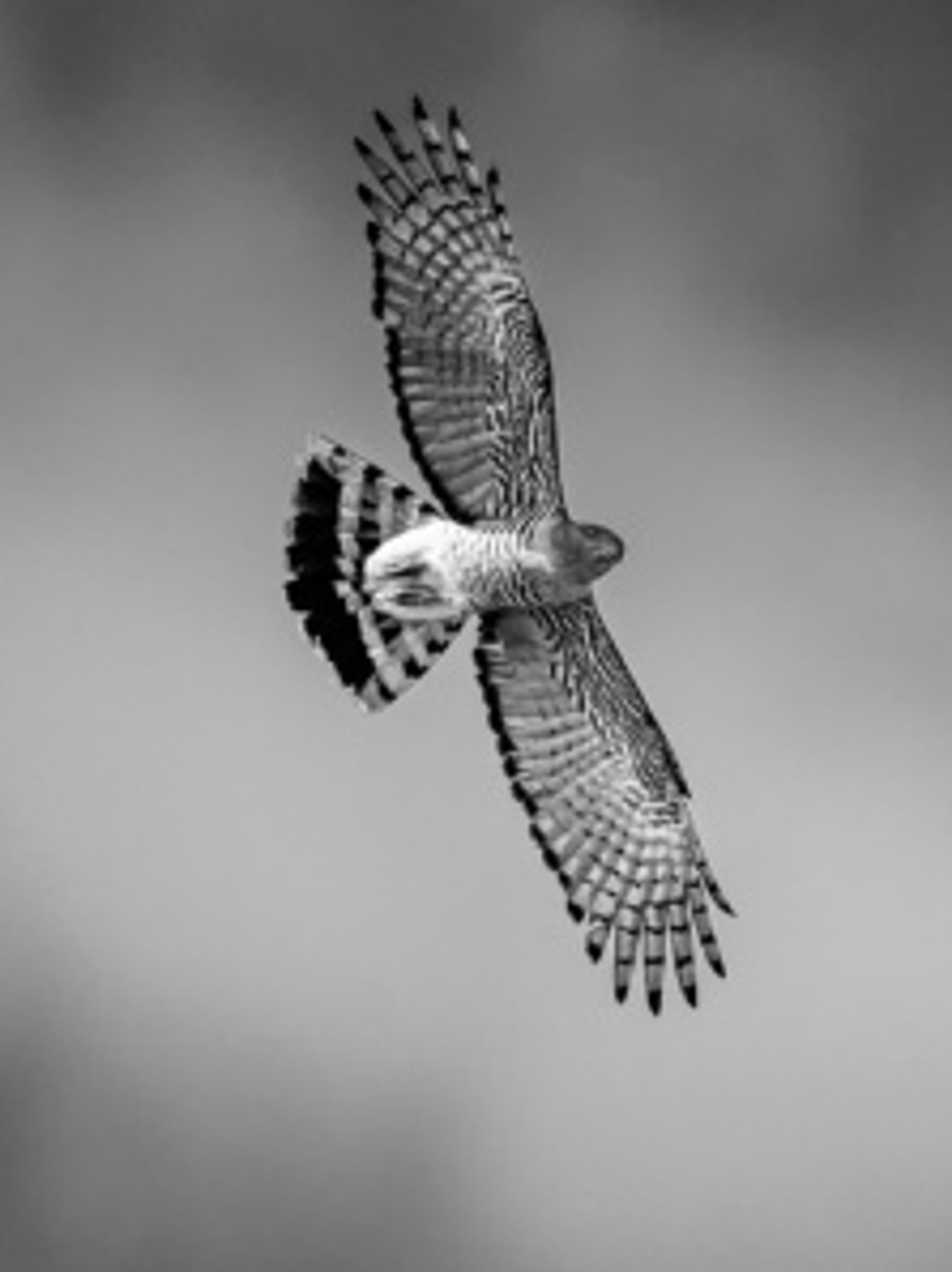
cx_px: 862
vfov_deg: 2.5
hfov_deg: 1.9
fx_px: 29341
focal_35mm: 799
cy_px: 636
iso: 200
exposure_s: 1/2500
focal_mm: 550
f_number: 5.6
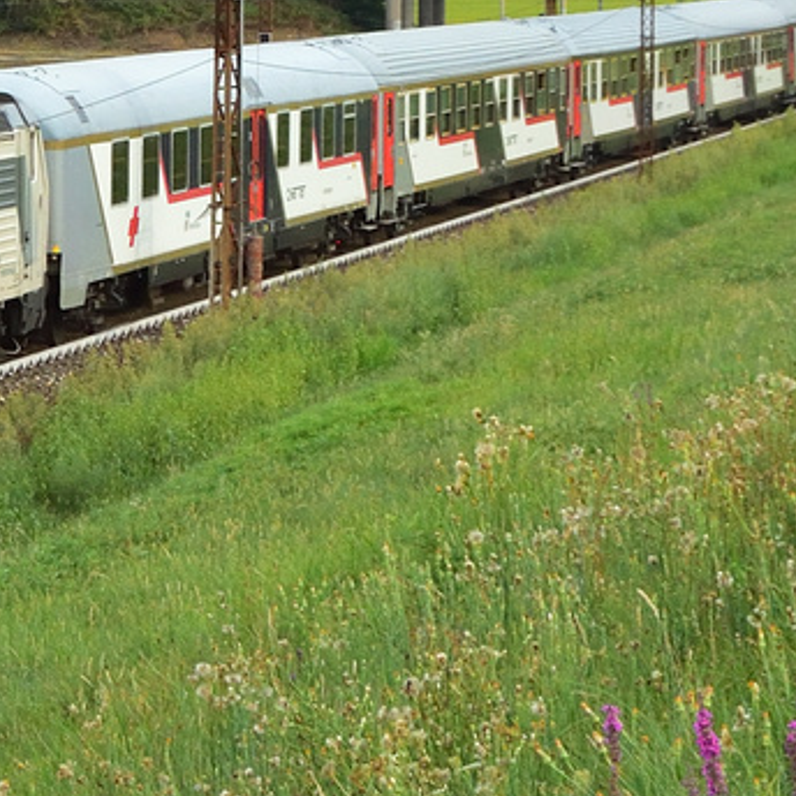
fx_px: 4813
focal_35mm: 185
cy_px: -95
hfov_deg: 9.2
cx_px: -481
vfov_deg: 9.4
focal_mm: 26
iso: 500
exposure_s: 1/640
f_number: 7.1
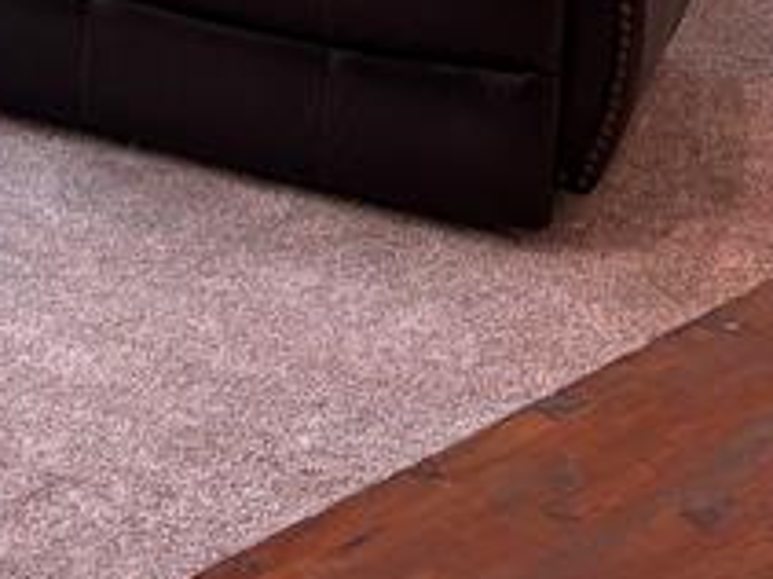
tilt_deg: -8.1
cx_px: -575
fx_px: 2812
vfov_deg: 10.5
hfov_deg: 14.1
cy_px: -685
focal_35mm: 126
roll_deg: +0.9
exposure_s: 1/120
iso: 50
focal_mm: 5.96
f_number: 1.6
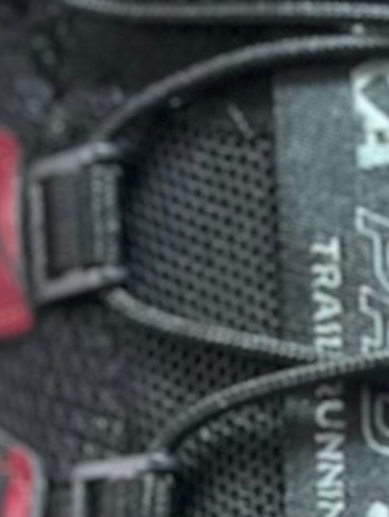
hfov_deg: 4.9
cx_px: 313
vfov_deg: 6.4
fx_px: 4564
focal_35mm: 305
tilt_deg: -57.5
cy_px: 642
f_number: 1.78
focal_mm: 6.86
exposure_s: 1/343
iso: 80
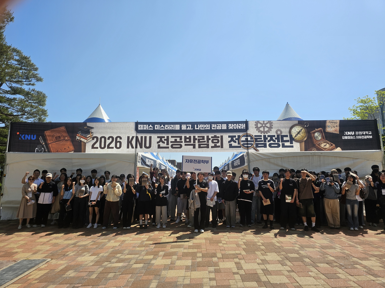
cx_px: 192
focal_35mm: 23
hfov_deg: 73.9
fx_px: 256
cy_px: 144
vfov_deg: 58.9
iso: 10
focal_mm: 6.3
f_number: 1.7
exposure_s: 1/1078
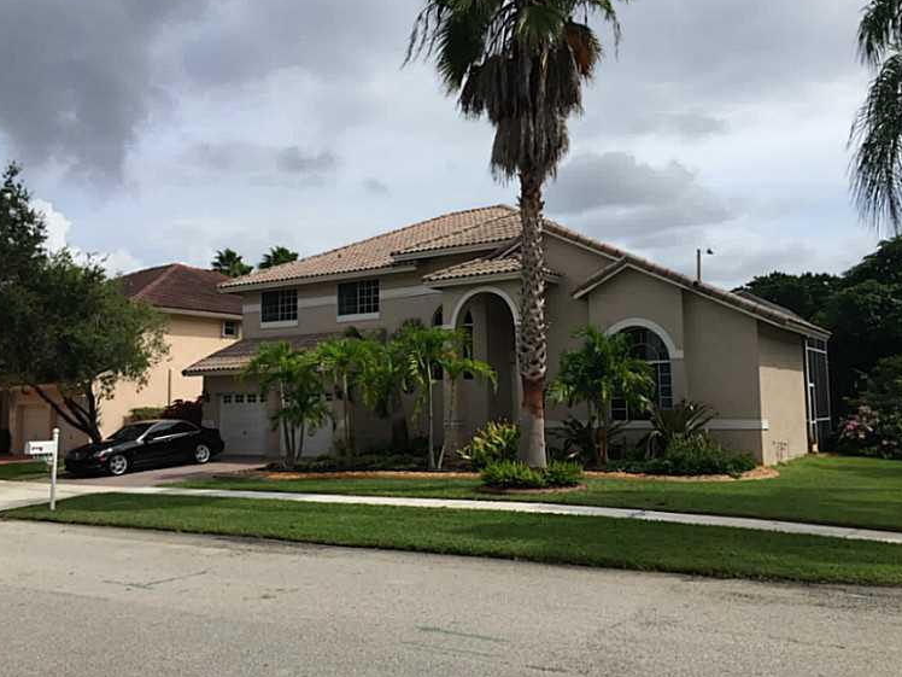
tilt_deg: +5.9
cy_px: 328
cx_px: 472
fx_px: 808
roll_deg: -1.2
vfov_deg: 45.4
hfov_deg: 58.3
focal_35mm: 31
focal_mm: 4.15
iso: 32
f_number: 2.2
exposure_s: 1/2639
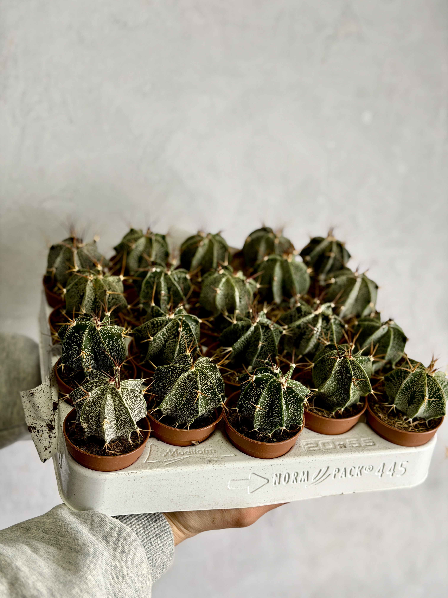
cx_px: 224
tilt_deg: -9.9
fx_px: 828
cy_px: 299
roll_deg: +0.1
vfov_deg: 39.7
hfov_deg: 30.3
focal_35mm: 48
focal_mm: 6.76
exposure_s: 1/354
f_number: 1.78
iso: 64
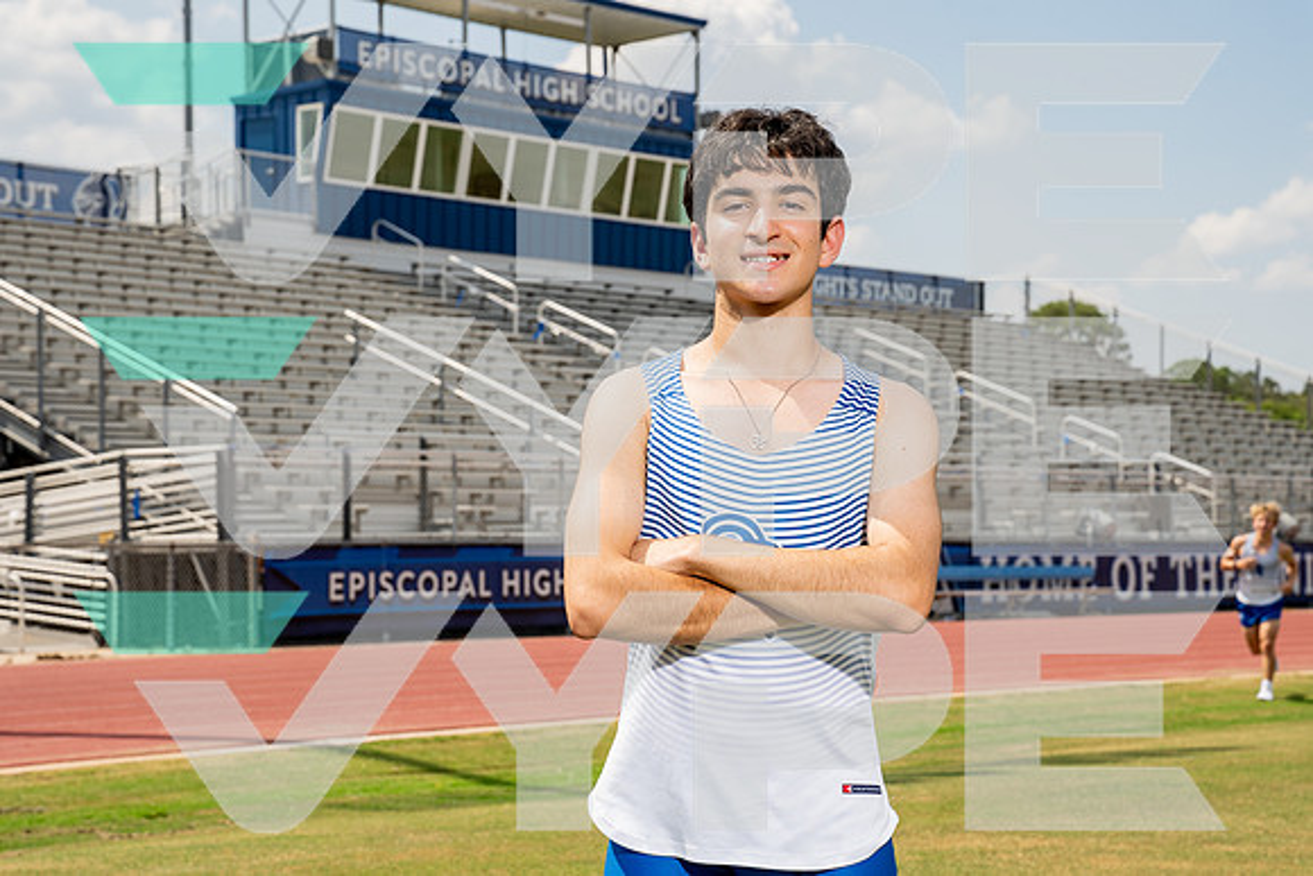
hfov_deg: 26.9
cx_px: 635
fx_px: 2746
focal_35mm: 75
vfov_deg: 18.1
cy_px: 428
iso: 100
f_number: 8
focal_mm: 70
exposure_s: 1/250
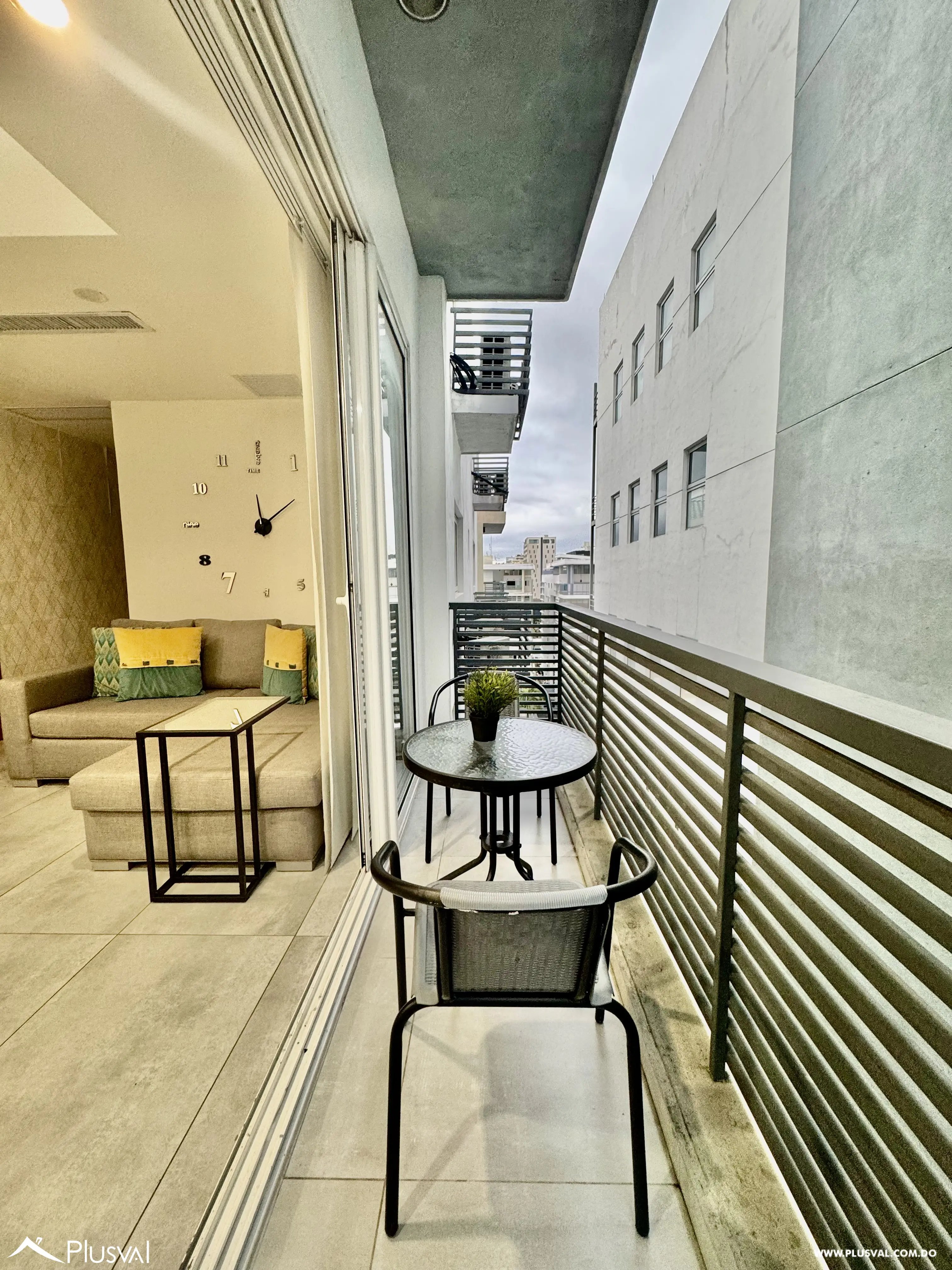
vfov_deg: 102.1
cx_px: 476
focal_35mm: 14
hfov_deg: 85.7
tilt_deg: -7.1
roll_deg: +0.5
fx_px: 513
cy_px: 635
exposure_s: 1/60
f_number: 2.2
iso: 160
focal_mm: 2.22
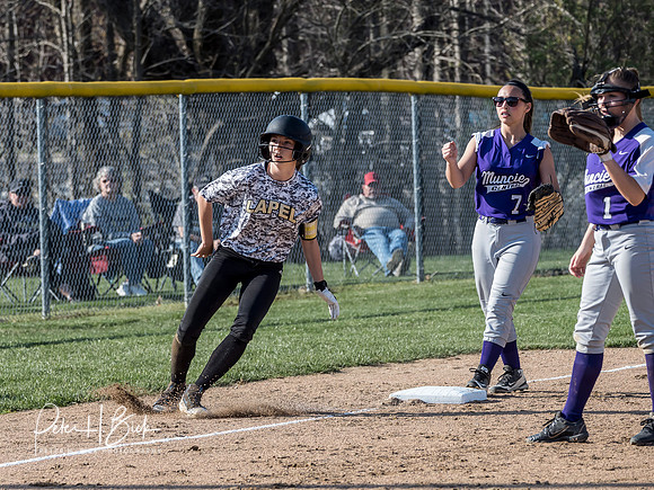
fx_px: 6058
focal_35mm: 321
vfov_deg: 4.6
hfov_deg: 6.2
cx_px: 260
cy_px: 266
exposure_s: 1/1000
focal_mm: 133
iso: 400
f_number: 5
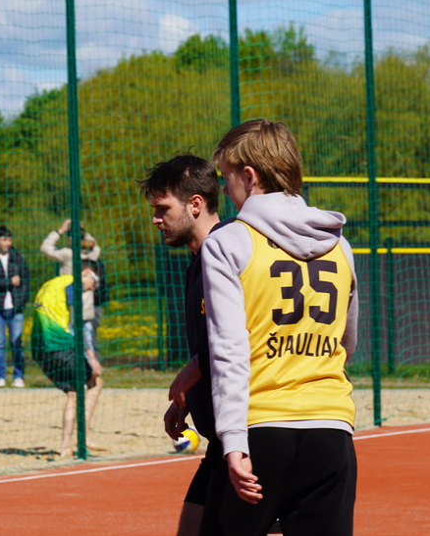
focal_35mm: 225
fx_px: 3577
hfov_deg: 6.9
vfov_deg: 8.6
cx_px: 147
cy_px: 268
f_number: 9
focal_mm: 106
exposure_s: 1/320
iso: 100
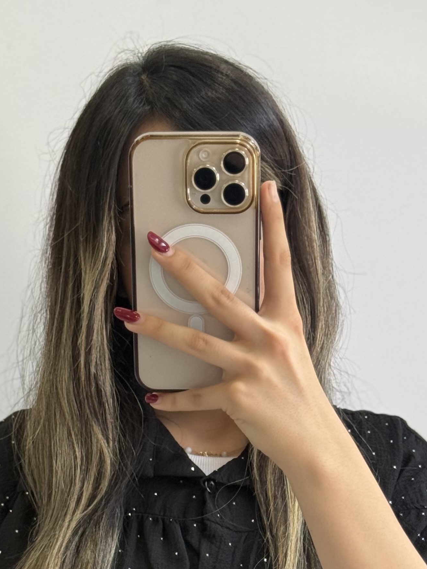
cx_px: 192
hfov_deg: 13.5
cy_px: 636
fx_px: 1809
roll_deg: -1.9
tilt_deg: -17.9
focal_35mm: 110
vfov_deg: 17.3
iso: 64
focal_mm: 6.76
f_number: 1.78
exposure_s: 1/100
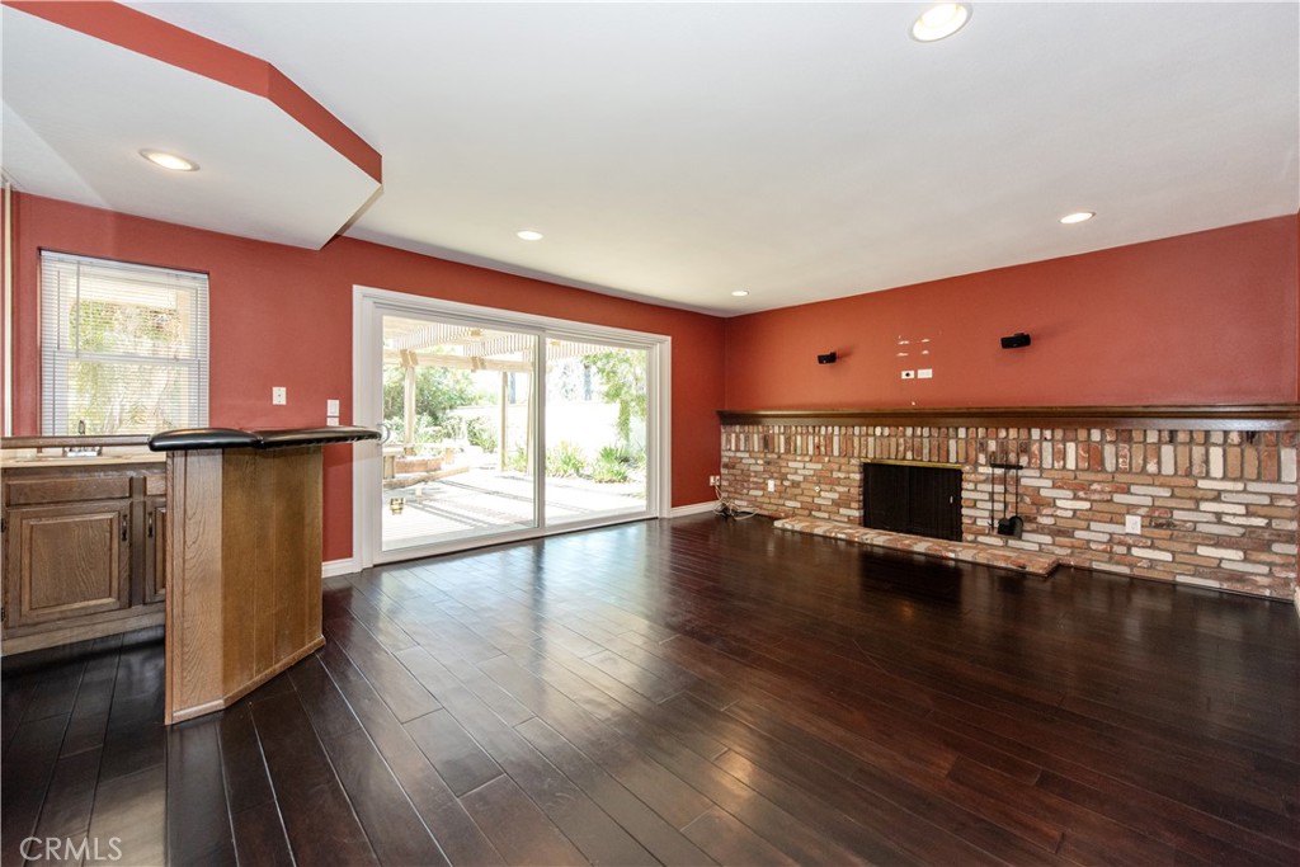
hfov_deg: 104.2
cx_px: 650
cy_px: 434
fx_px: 506
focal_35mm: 14
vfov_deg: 81.2
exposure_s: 1/125
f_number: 5.6
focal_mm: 14
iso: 800
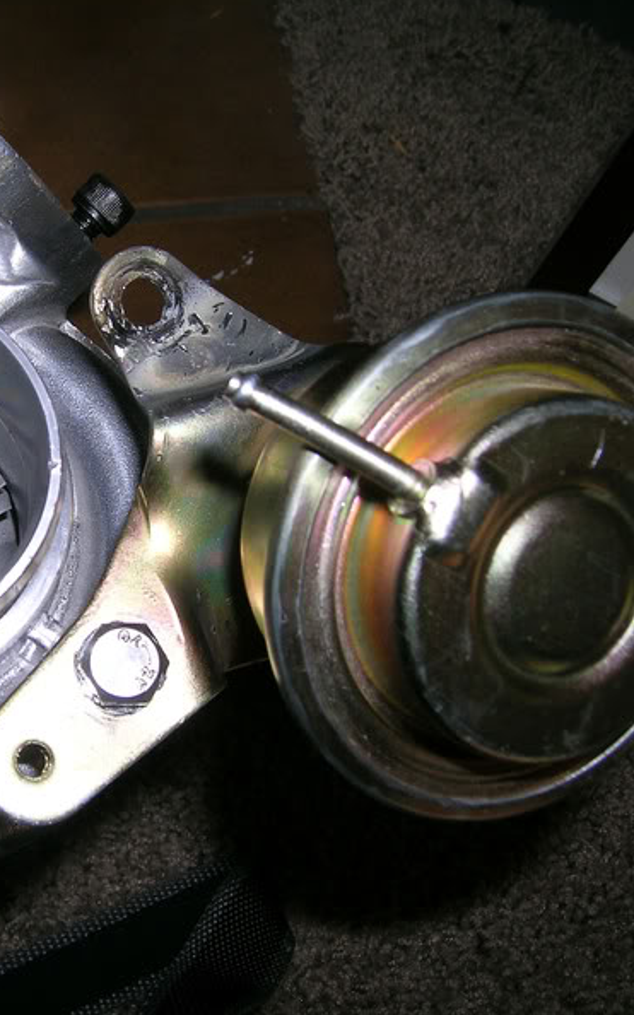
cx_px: 73
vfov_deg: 49.3
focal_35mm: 40
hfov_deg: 30.7
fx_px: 1106
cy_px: 504
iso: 50
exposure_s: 1/60
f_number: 4
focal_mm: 5.8
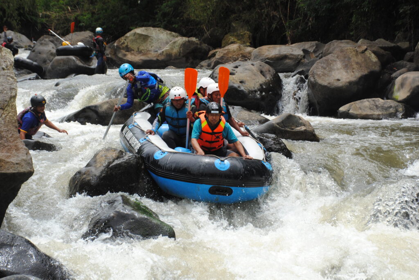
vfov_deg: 15.2
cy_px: 140
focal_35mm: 90
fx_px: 1049
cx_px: 210
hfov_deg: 22.6
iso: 400
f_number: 8
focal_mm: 60
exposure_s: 1/800
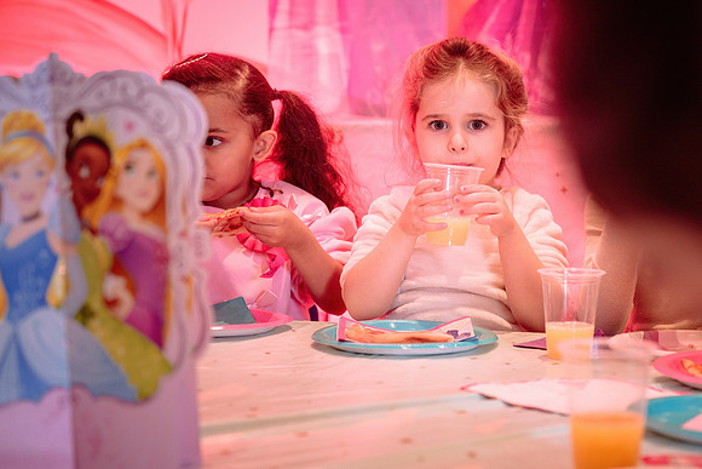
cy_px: 283
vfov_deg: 16.9
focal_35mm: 81
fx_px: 1578
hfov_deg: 25.0
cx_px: 424
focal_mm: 67
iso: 800
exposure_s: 1/100
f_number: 4
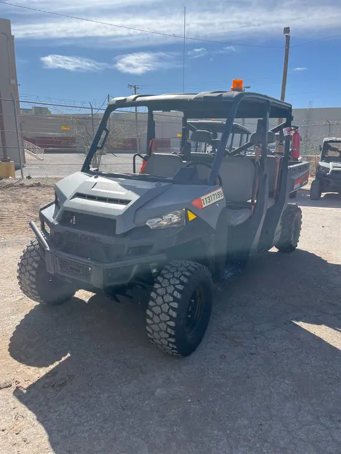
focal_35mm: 26
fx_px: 341
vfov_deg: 67.3
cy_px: 227
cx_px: 170
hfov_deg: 53.1
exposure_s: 1/3135
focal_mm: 5.1
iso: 50
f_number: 1.6
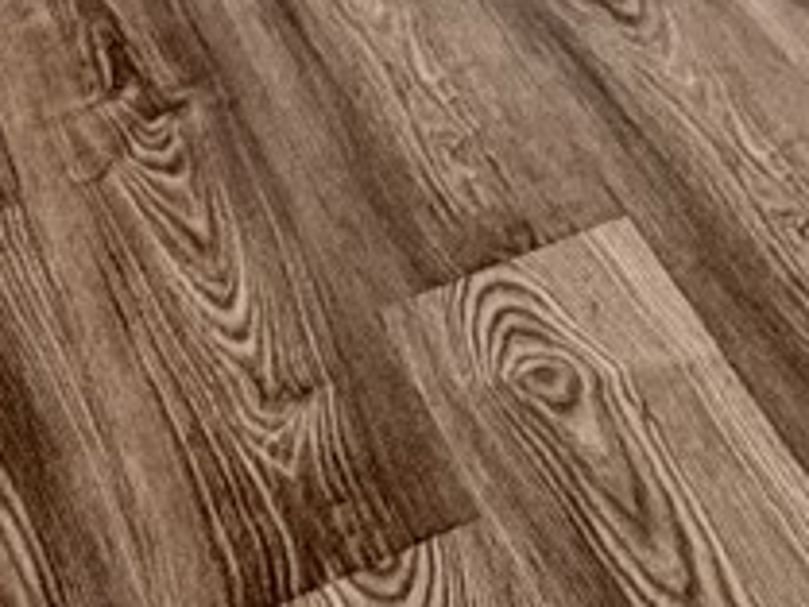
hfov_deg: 15.3
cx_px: 1556
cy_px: -1492
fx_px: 2502
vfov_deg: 9.2
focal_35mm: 107
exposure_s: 1/120
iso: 100
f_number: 2.2
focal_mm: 2.22
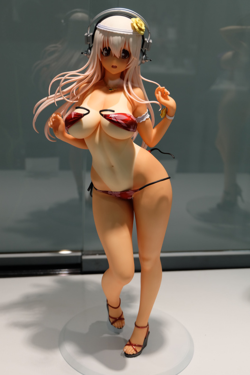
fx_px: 490
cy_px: 188
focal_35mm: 47
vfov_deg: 41.9
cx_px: 125
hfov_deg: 28.6
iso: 400
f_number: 5
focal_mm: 31
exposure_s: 1/150
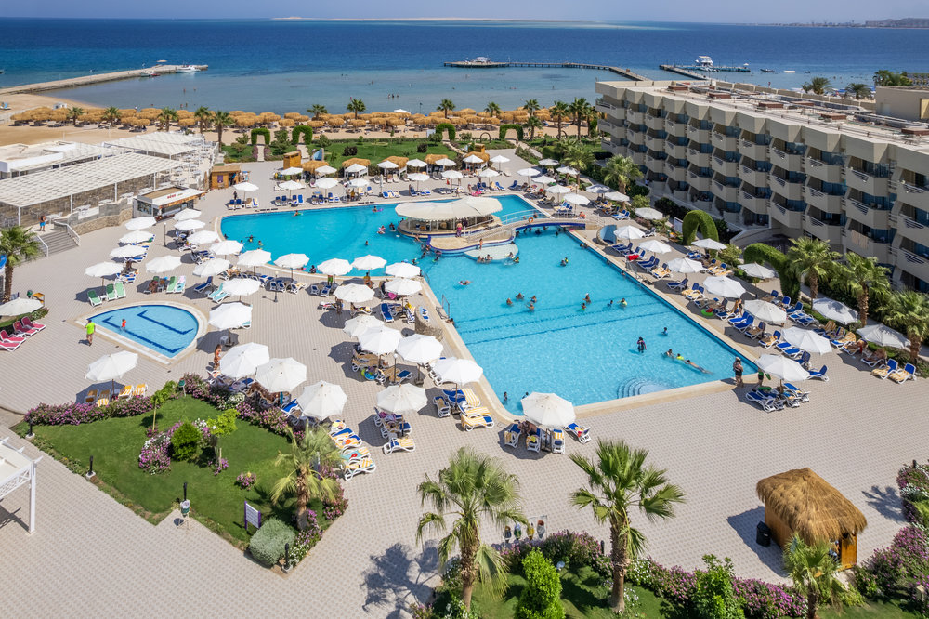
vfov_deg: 57.2
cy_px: 310
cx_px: 464
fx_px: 568
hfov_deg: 78.6
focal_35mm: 22
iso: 130
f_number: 2.8
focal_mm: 8.38
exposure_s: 1/4000
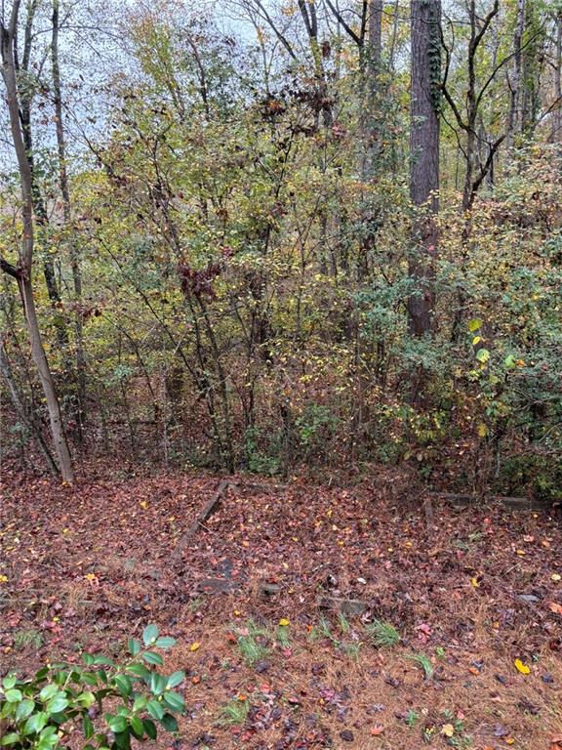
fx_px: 563
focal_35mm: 26
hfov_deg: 53.1
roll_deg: -0.5
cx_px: 281
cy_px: 375
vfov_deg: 67.3
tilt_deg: -13.4
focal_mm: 5.96
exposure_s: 1/134
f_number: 1.6
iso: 64
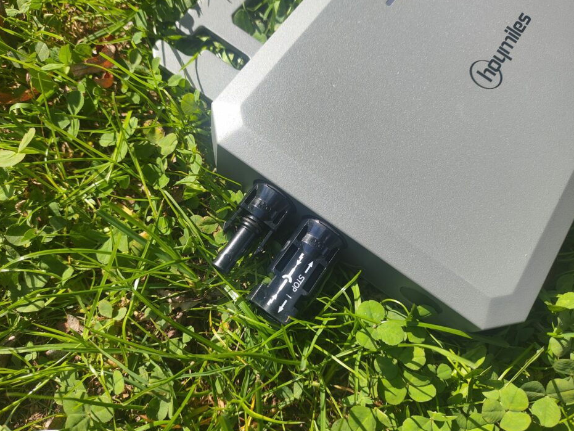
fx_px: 415
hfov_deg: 69.4
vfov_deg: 54.9
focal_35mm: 25
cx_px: 281
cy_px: 217
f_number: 1.8
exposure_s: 1/823
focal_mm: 4.68
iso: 50
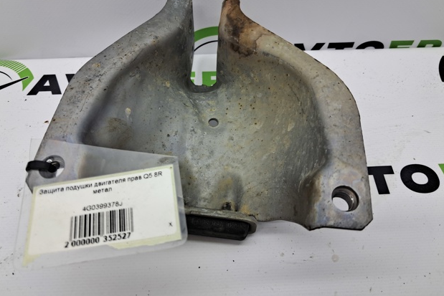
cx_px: 215
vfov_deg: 44.9
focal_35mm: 29
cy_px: 128
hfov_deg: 63.6
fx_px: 358
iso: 50
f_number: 1.8
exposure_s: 1/100
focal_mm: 4
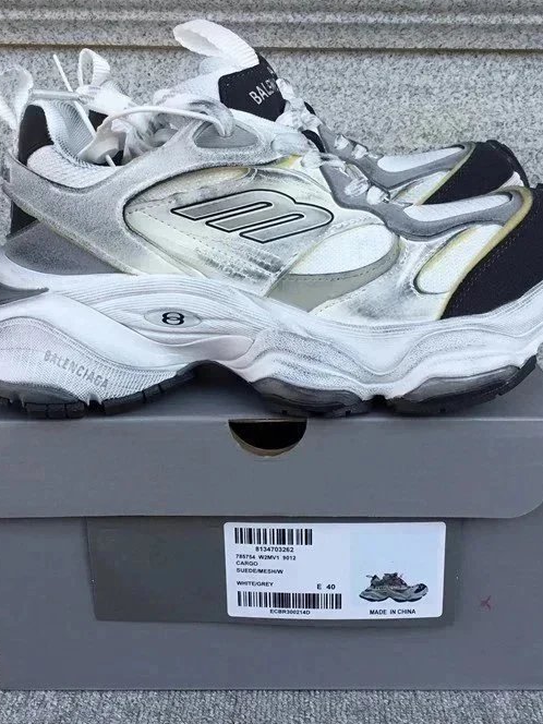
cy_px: 361
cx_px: 274
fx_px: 878
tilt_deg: -19.6
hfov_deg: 34.3
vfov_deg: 44.8
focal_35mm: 42
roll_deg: -0.2
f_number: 2.4
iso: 25
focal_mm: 3.3
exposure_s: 1/512
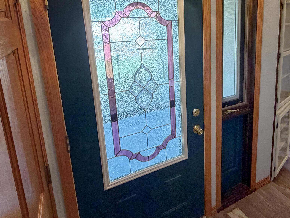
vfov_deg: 50.0
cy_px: 66
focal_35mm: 27
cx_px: 209
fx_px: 226
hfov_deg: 62.5
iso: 250
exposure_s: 1/60
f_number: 2.2
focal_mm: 2.22
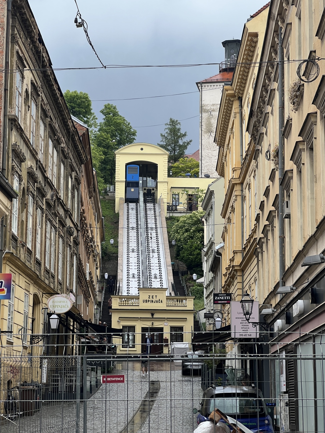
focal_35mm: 77
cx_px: 162
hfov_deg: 19.1
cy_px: 216
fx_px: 964
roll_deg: -0.1
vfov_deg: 25.3
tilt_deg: +11.3
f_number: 2.8
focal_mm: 9
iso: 32
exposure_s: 1/395
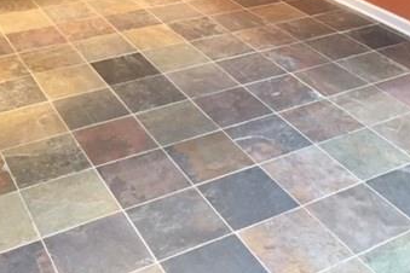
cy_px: -14
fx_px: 649
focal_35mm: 57
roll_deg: -1.7
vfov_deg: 22.6
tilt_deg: -19.0
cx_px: 223
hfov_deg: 35.0
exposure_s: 1/24
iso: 250
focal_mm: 4.15
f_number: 2.2
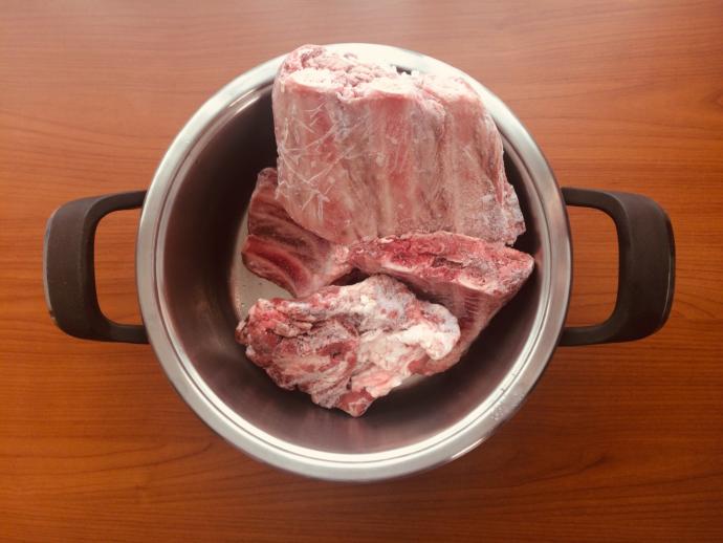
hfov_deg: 61.6
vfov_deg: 48.3
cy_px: 272
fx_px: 606
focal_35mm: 29
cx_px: 362
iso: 40
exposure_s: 1/100
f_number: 2.2
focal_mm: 4.15
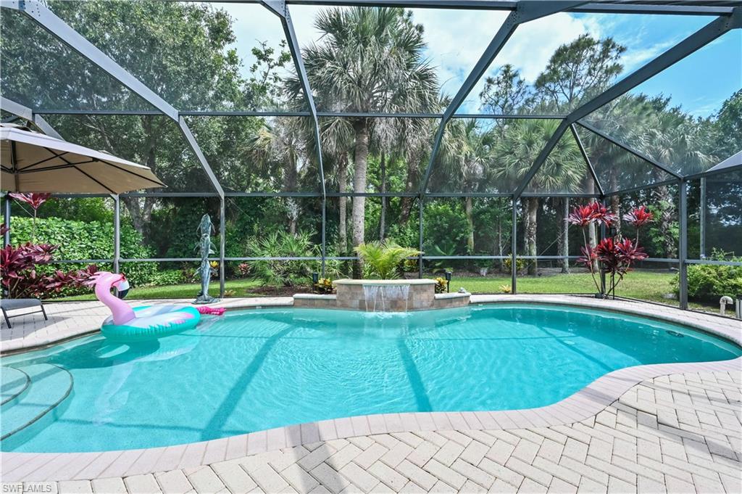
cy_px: 247
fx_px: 288
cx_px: 371
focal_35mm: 14
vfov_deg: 81.1
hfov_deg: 104.3
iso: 125
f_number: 11
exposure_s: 1/100
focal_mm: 14
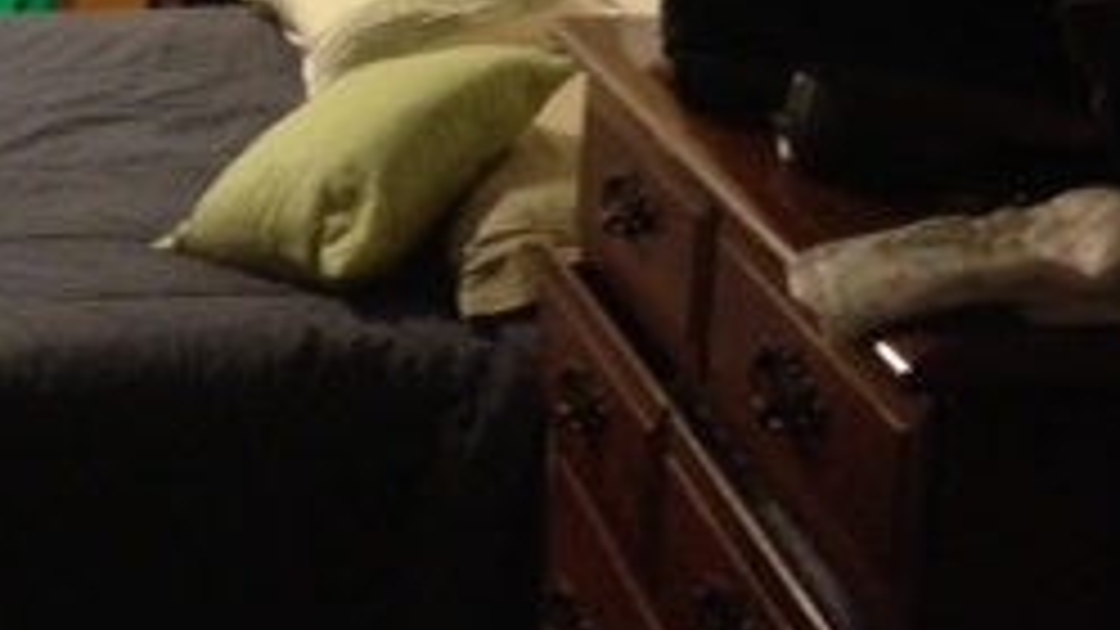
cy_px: 63
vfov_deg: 12.3
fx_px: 2910
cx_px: -45
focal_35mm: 98
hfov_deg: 20.9
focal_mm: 4.28
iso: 400
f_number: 2.4
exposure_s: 1/15
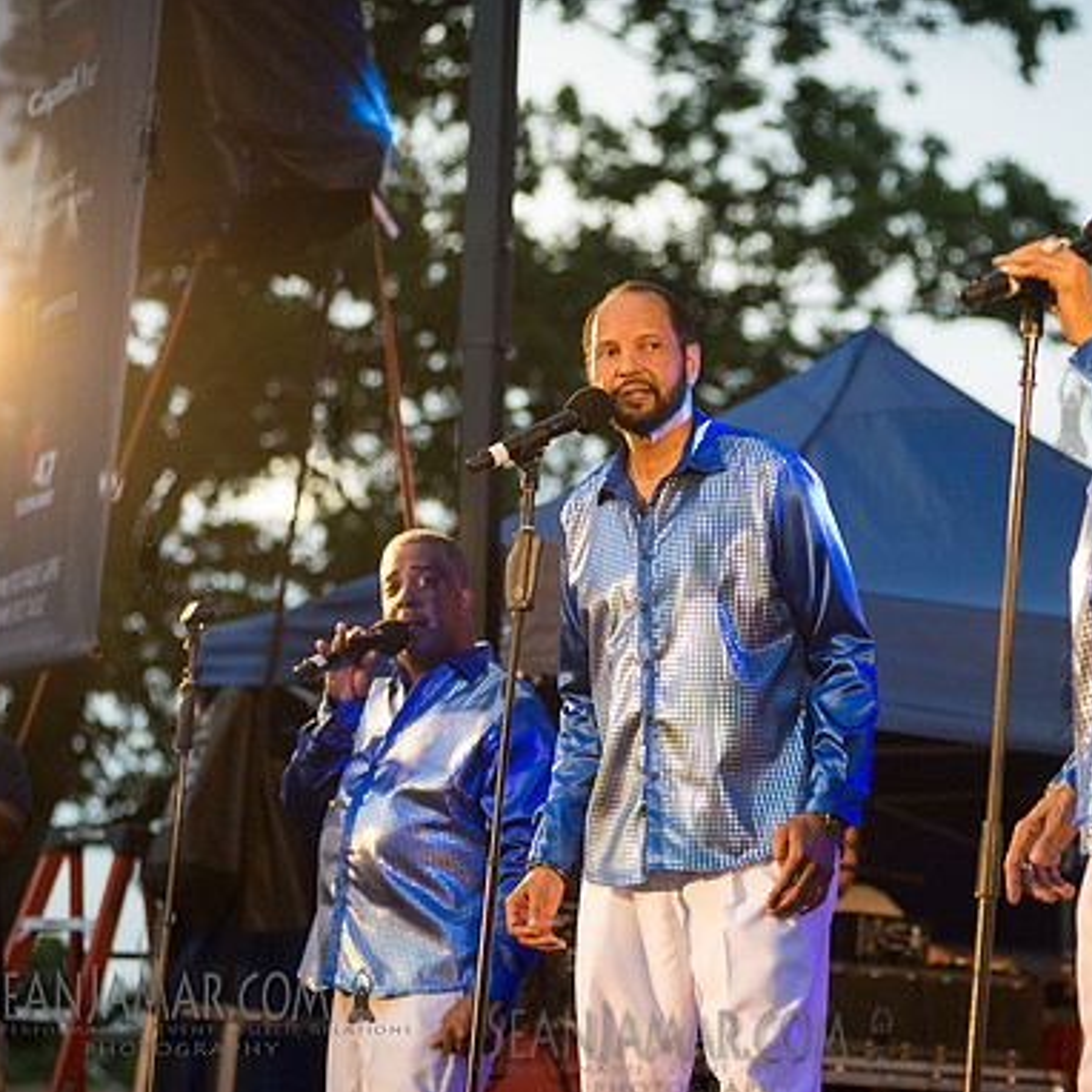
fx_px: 4604
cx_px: 700
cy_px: 547
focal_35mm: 129
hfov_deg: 13.5
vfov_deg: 13.5
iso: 2000
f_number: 3.5
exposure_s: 1/400
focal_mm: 100
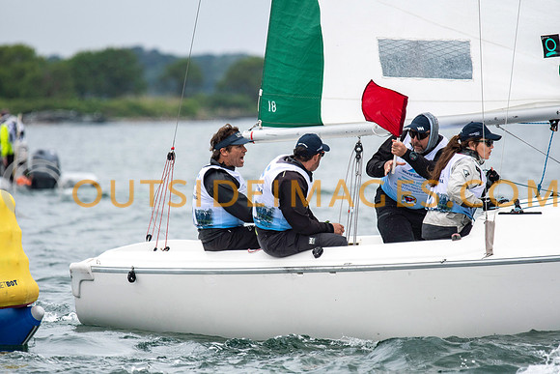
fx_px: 7001
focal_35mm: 450
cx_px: 280
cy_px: 187
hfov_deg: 4.6
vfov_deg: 3.1
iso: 250
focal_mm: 300
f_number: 4
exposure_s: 1/2500
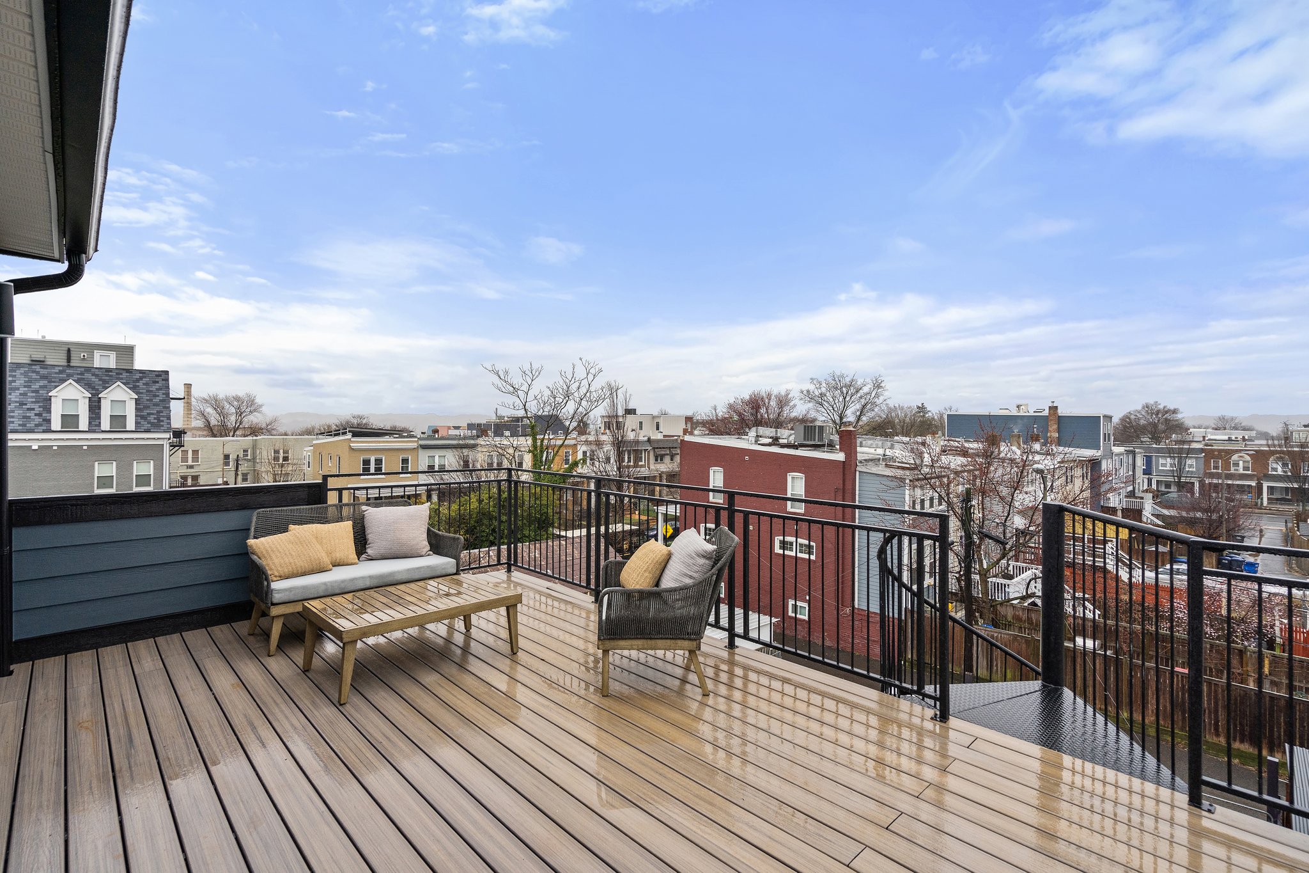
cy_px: 436
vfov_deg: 73.7
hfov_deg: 96.7
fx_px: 582
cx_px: 654
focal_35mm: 16
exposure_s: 1/400
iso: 400
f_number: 8
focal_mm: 16
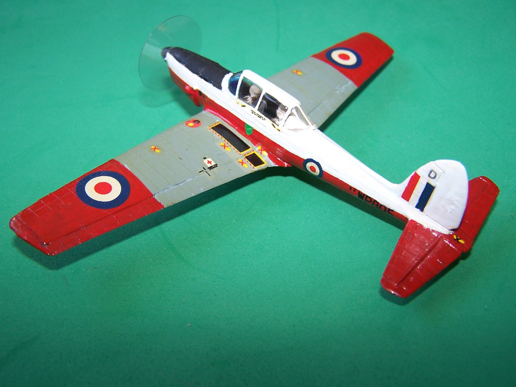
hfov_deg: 49.0
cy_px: 194
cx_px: 258
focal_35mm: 38
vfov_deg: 37.7
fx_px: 566
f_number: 2.8
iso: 80
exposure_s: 1/60
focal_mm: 6.3
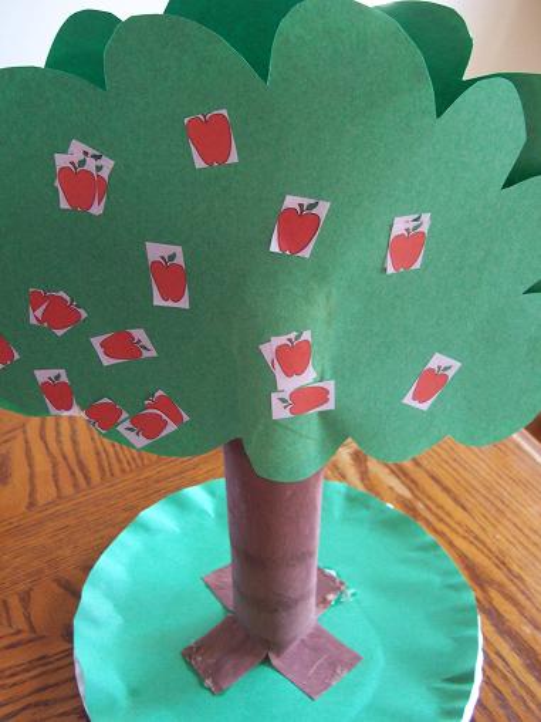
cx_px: 270
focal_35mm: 37
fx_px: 771
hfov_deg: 38.7
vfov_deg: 50.1
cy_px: 361
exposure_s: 1/30
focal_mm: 5.6
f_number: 2.8
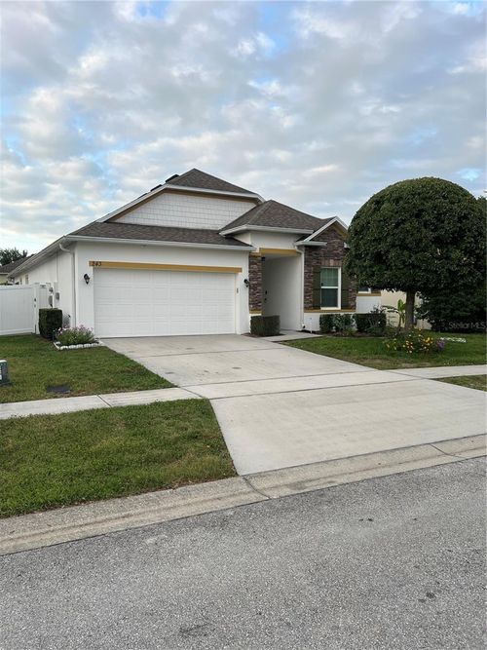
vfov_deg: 67.3
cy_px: 325
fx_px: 488
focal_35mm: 26
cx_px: 244
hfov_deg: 53.0
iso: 50
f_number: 1.5
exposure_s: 1/780
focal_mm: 5.7
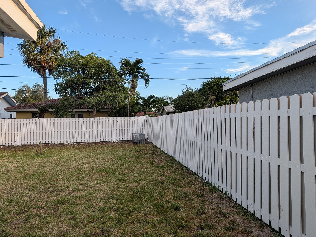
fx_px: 219
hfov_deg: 71.6
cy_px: 118
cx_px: 158
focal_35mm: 24
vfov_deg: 56.8
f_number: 1.68
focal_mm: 6.9
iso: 24
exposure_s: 1/307
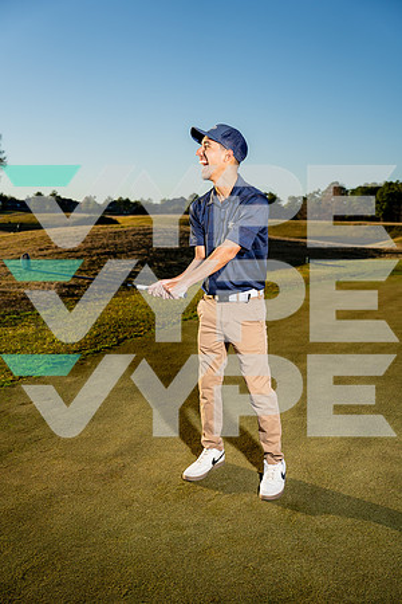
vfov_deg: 49.6
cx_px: 201
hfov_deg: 34.2
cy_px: 302
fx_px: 653
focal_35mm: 39
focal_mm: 39
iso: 100
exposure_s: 1/1250
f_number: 4
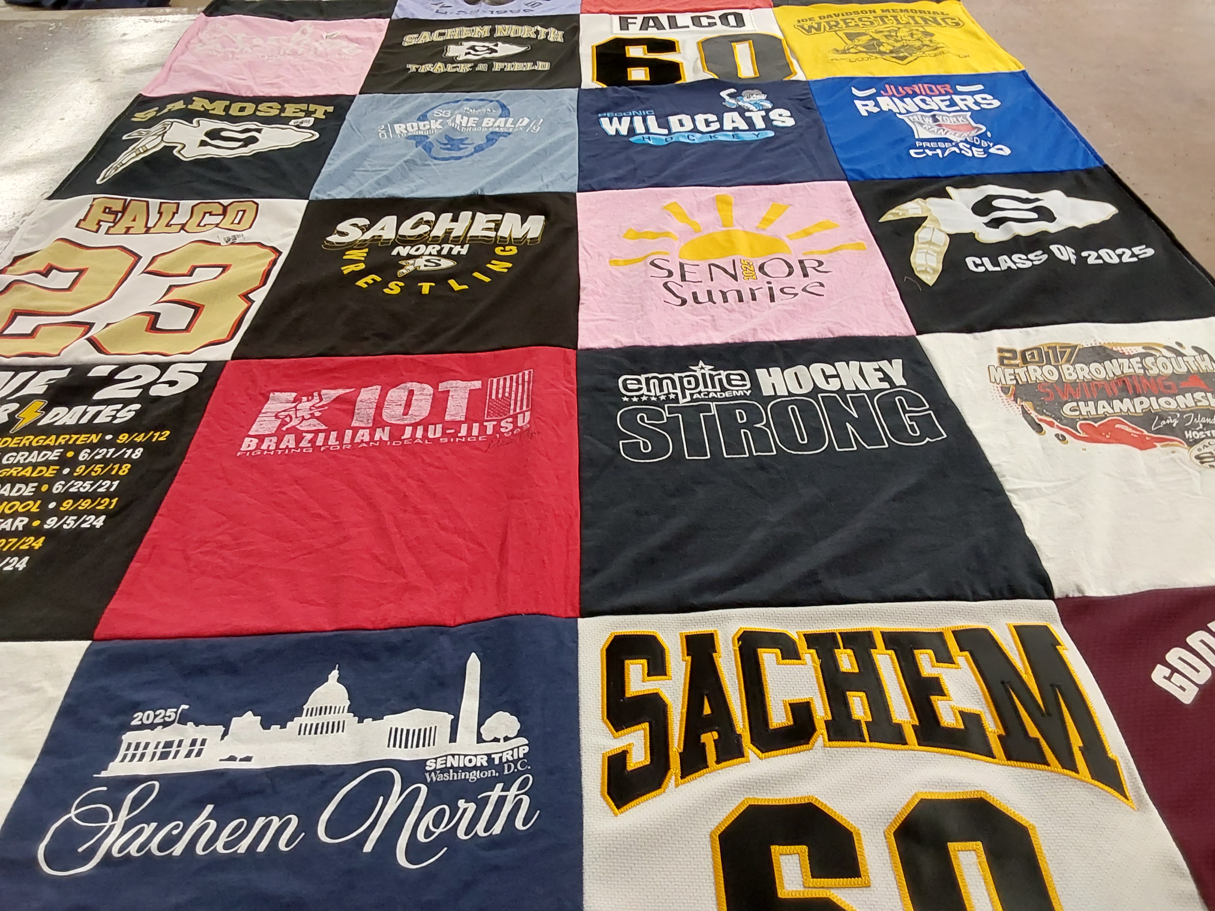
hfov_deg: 63.4
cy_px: 456
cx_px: 608
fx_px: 983
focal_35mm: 28
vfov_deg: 49.7
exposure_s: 1/60
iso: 160
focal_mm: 2.91
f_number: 1.9
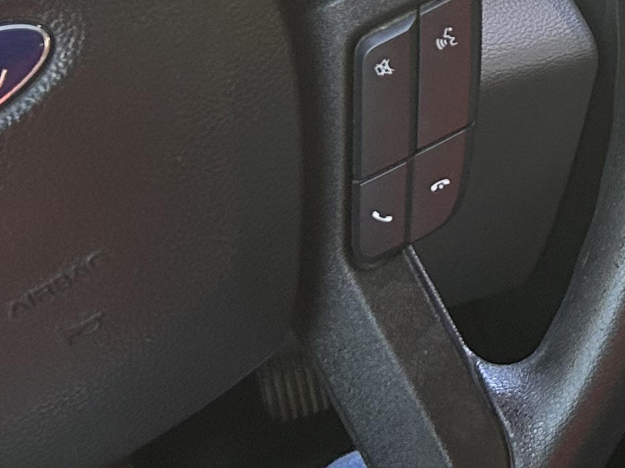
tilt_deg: -29.8
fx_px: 2076
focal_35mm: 115
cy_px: -166
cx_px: 877
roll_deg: -2.6
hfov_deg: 16.0
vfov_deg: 12.4
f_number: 1.5
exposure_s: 1/117
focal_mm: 5.7
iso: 125
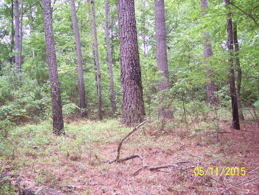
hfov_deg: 47.9
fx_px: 292
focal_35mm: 39
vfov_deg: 36.8
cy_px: 98
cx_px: 130
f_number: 2.8
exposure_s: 1/90
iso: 140
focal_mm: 8
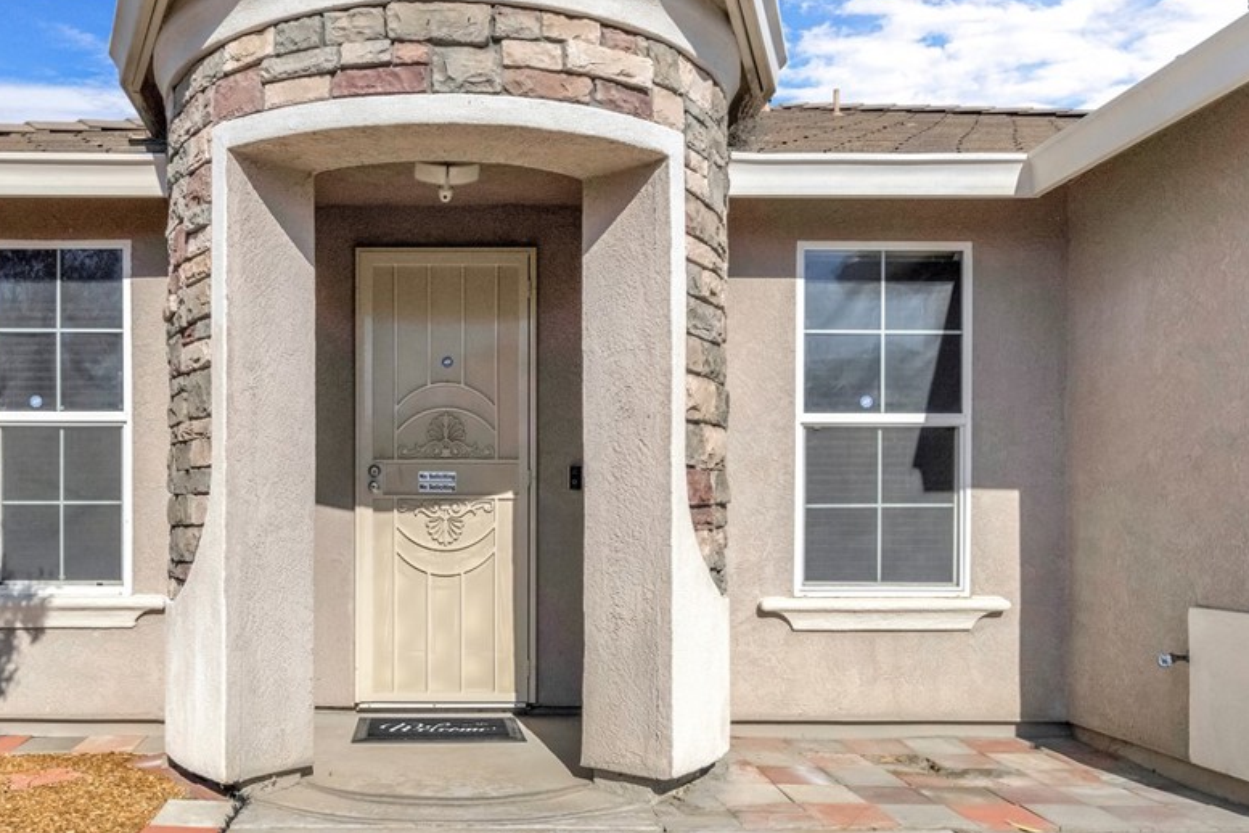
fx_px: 1029
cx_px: 444
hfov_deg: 61.4
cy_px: 530
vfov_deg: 43.6
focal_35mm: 30
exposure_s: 1/4000
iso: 400
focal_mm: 15
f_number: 8
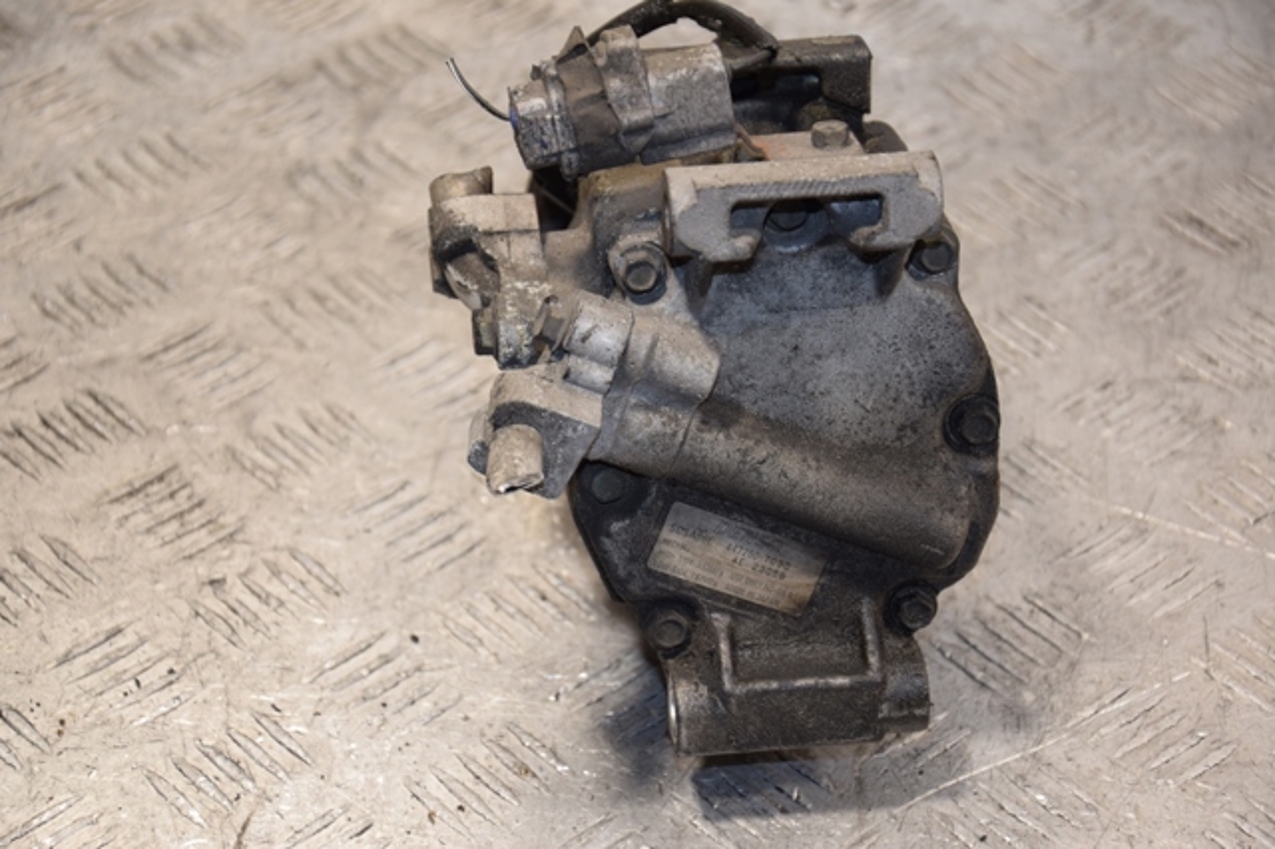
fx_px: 3982
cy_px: 424
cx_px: 638
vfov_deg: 12.2
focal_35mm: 112
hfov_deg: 18.2
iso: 800
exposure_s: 1/125
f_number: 5.3
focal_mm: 75
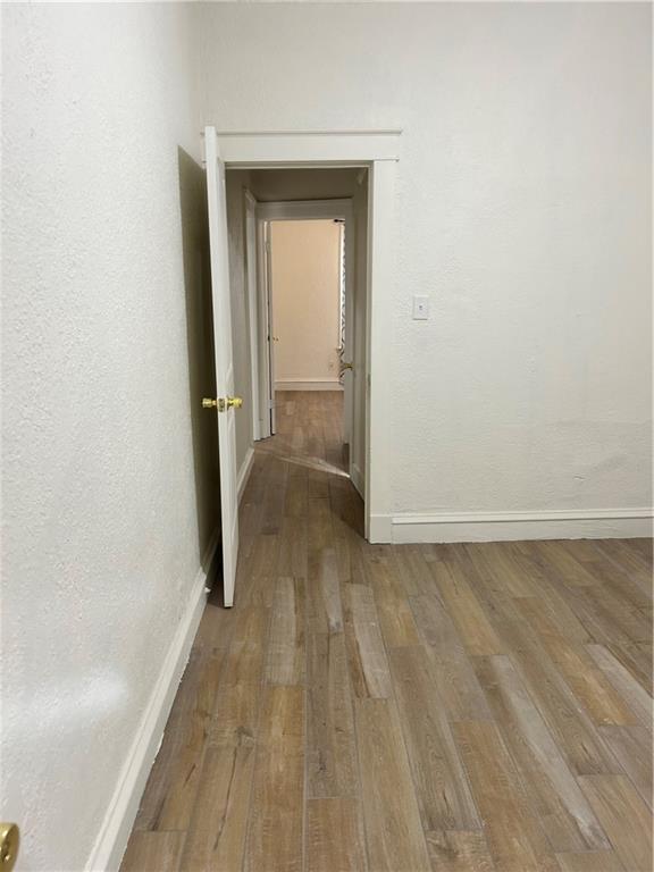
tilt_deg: -12.1
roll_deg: +1.2
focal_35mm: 26
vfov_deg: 67.3
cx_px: 327
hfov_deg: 53.1
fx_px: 655
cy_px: 436
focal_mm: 5.7
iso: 160
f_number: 1.5
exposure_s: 1/60
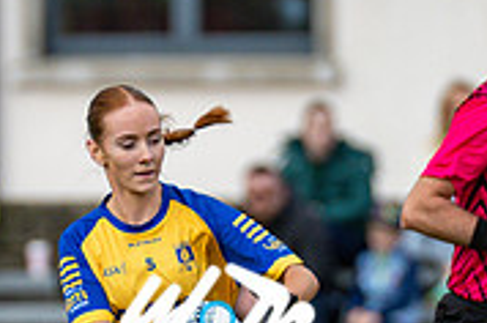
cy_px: 378
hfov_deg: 1.4
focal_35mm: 1466
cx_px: 216
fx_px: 19796
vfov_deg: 0.9
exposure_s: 1/5000
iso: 450
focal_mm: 300
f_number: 2.8
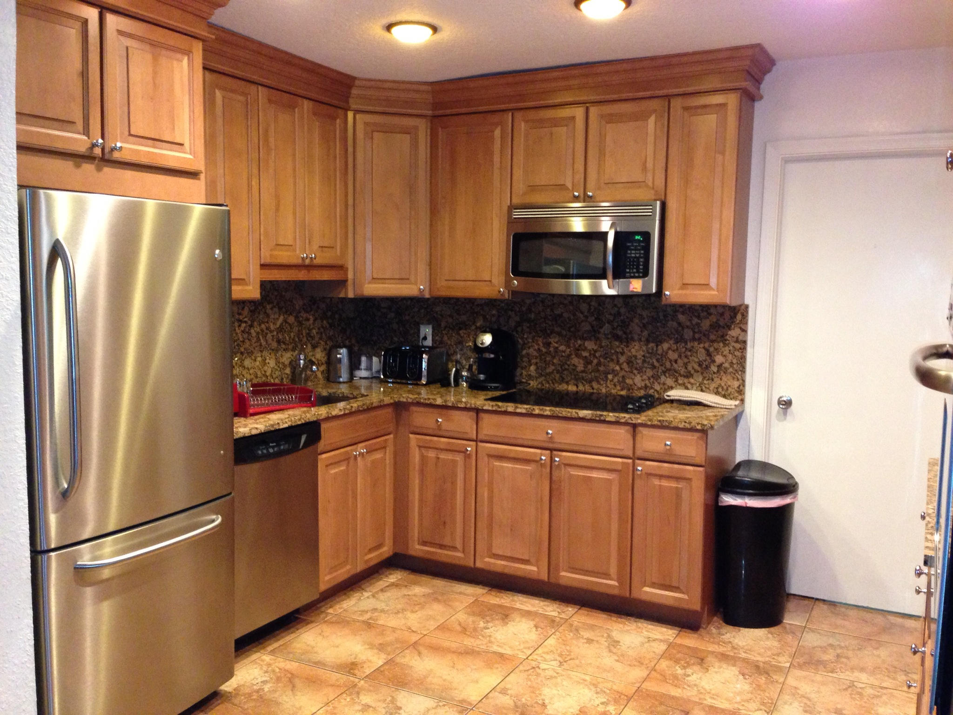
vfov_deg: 42.9
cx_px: 476
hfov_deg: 55.4
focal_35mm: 33
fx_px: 909
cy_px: 358
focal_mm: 4.13
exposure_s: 1/20
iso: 400
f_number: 2.4
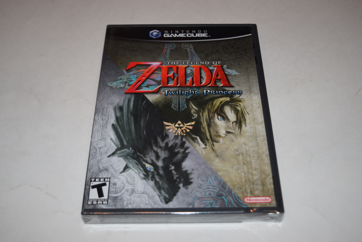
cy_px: 121
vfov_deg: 28.1
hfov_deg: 41.1
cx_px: 181
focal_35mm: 48
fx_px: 483
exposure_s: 1/100
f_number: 5
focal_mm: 32
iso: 250
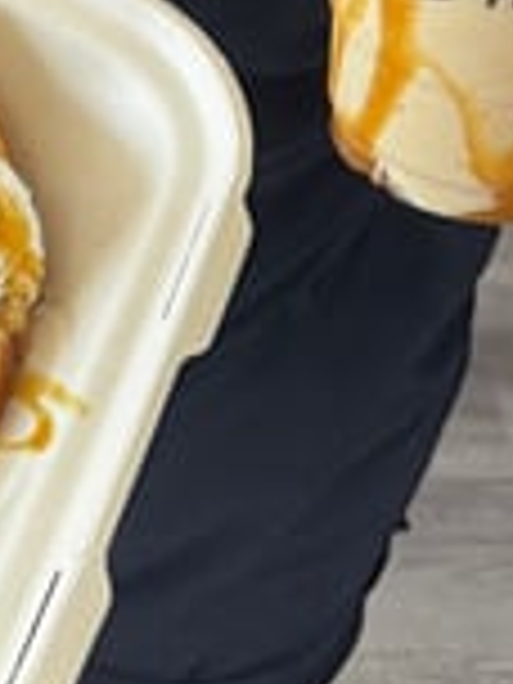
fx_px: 1996
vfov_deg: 16.6
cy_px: -511
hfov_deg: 14.1
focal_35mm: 101
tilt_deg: -24.1
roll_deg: -0.6
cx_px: -135
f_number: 1.78
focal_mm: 6.76
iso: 200
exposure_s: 1/120
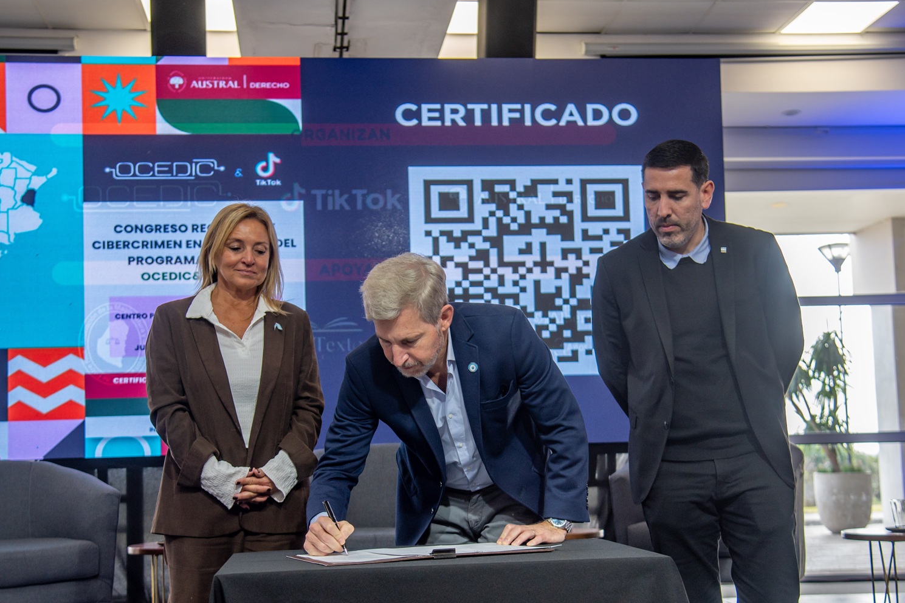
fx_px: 1232
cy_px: 331
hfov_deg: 40.3
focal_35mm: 49
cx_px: 428
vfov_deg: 27.5
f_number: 4
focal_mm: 38
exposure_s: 1/250
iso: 500
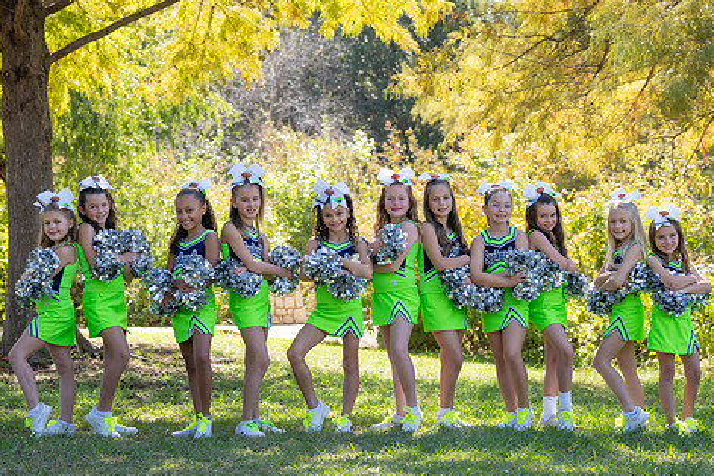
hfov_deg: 21.5
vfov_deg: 14.4
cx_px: 352
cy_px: 290
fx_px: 1884
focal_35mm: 95
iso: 160
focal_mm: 70
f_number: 4
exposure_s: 1/320
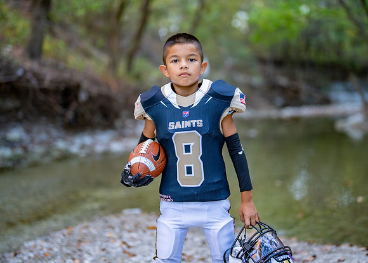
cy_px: 122
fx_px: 600
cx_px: 194
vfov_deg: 24.7
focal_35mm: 57
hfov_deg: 34.1
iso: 500
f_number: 1.2
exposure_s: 1/500
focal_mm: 50
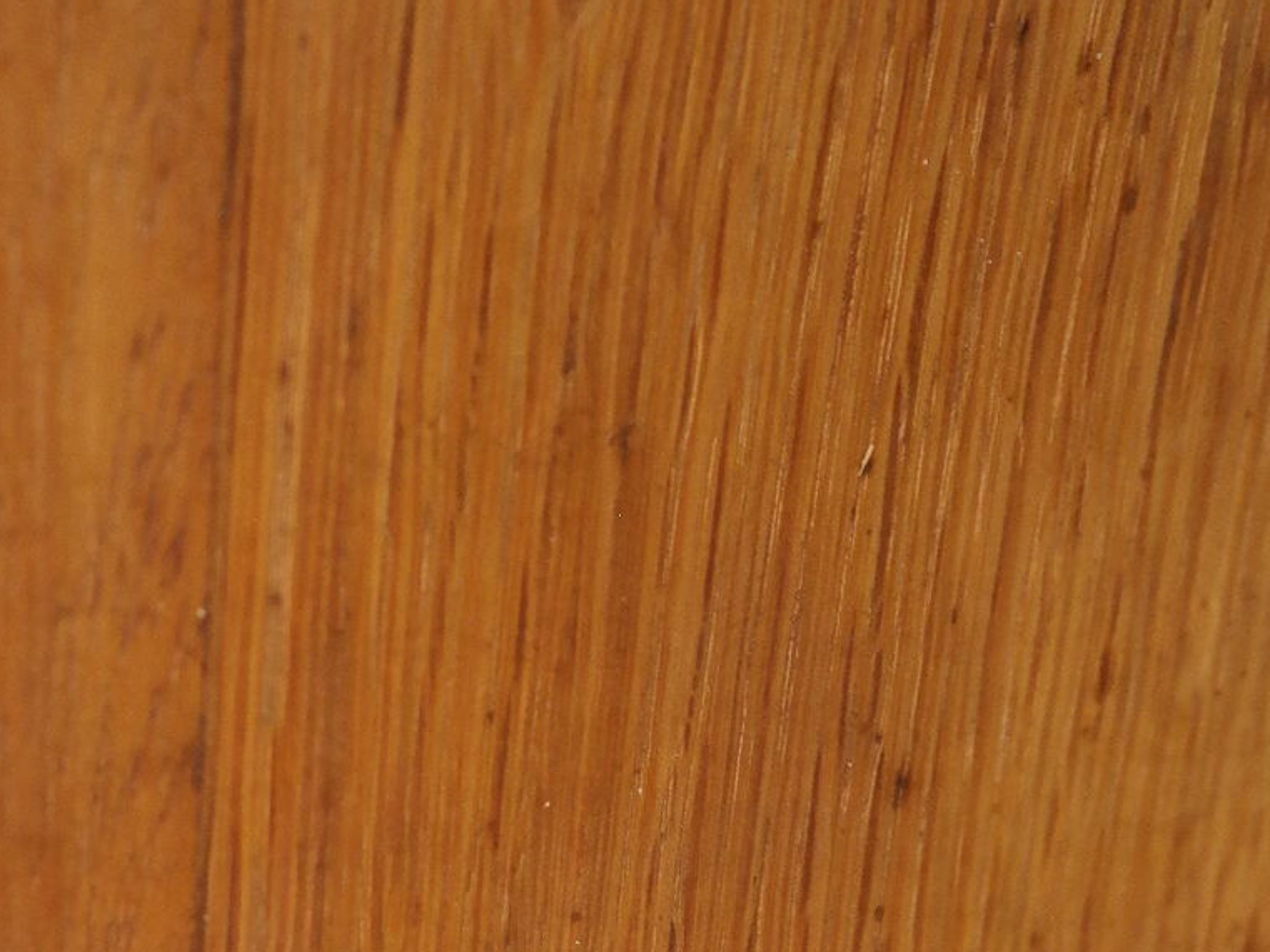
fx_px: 2642
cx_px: 349
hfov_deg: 26.7
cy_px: 1105
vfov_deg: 19.4
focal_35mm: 72
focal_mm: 22
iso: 1600
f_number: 5.6
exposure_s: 1/25
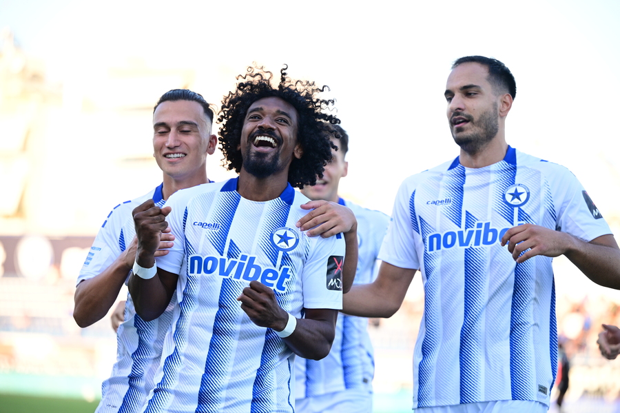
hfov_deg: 15.2
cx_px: 310
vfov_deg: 10.1
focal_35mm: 135
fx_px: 2324
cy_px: 206
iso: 400
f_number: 3.2
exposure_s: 1/1000
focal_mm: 135
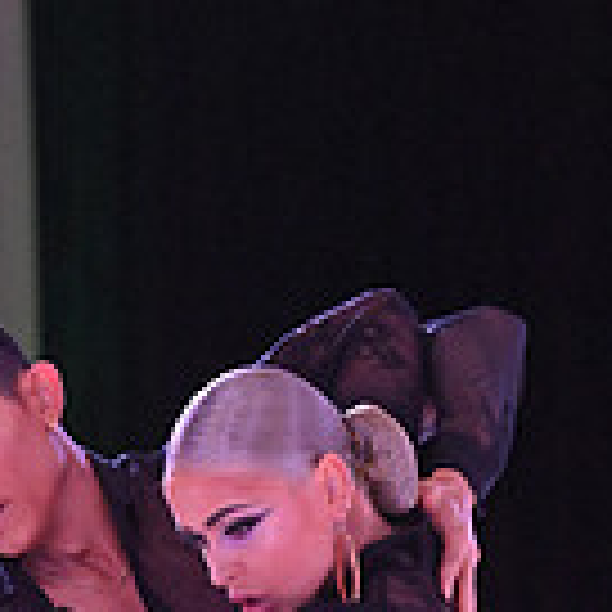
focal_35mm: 596
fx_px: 11921
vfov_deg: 2.9
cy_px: 1089
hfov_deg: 2.9
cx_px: 290
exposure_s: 1/400
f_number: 5.6
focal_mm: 165
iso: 5000
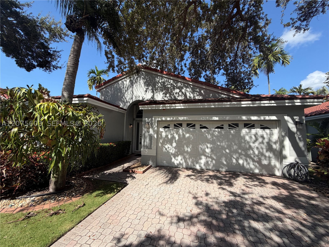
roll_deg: -0.6
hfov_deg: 102.1
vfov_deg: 85.7
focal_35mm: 14
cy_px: 124
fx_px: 133
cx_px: 164
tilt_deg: +5.1
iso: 32
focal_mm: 2.22
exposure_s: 1/770
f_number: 2.2
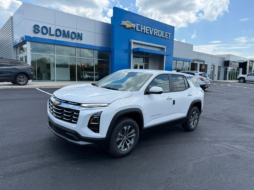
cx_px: 127
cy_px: 95
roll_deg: -1.7
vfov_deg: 56.8
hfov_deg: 71.6
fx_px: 176
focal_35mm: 24
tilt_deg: -5.9
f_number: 1.78
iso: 80
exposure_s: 1/3584
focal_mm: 6.76
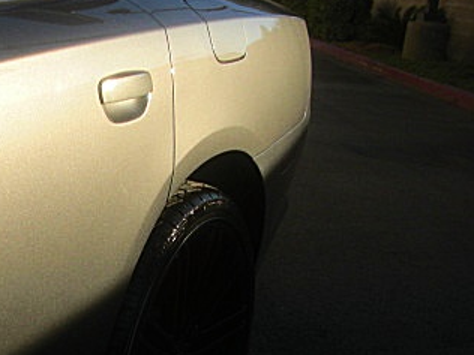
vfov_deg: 19.8
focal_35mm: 73
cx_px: 20
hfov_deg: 25.6
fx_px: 1000
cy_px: 313
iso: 50
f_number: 2.8
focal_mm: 6.3
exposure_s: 1/800
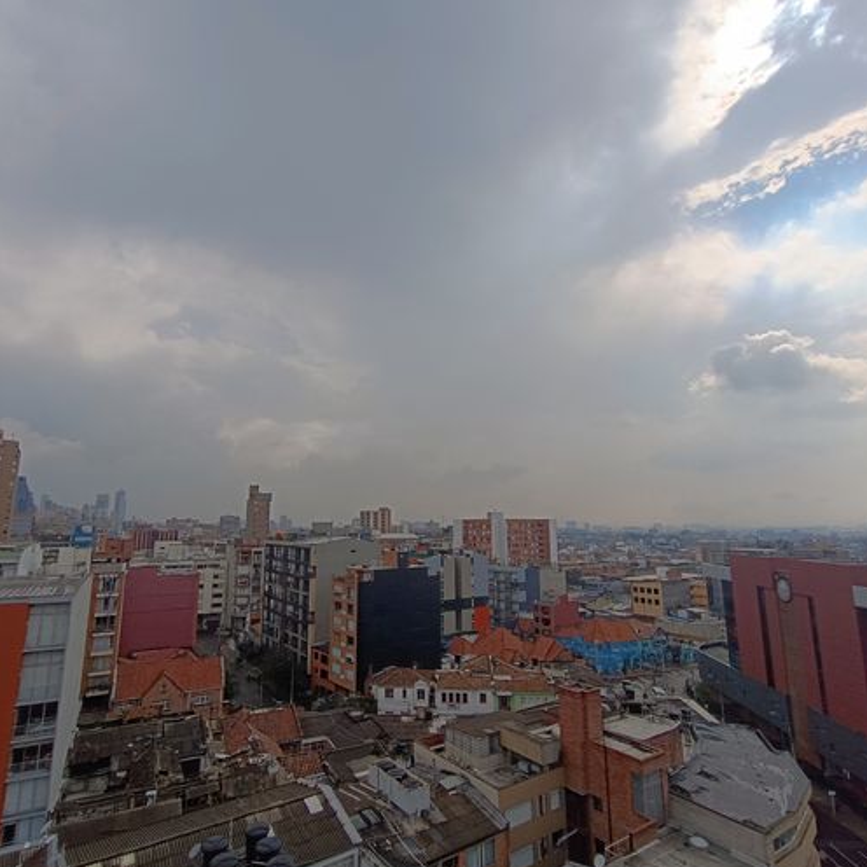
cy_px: 435
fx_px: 538
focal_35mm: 19
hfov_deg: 77.6
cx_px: 412
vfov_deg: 77.7
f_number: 2.2
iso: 53
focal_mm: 1.66
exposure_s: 1/2525
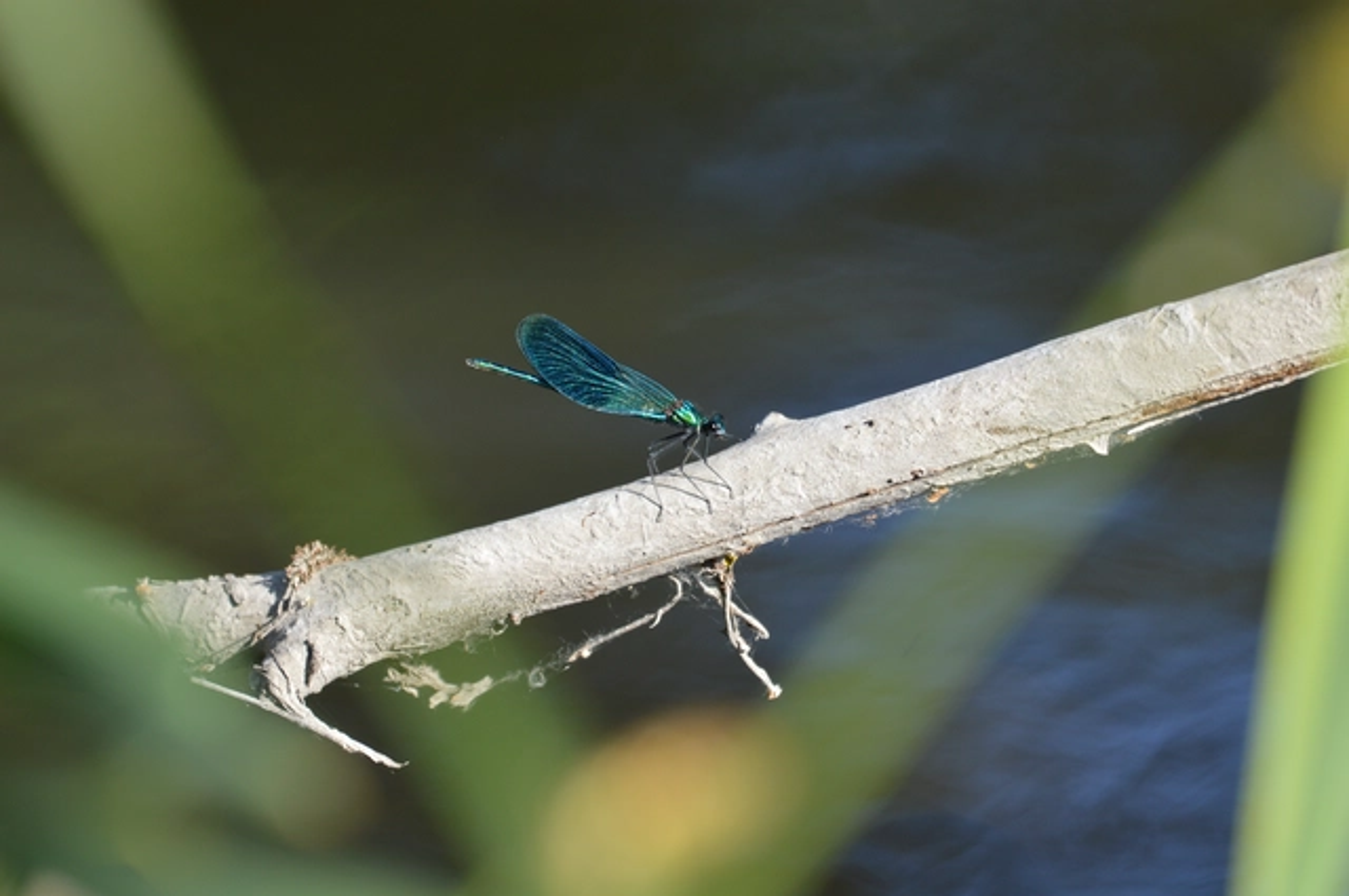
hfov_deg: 2.8
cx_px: 674
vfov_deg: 1.8
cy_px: 448
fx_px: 28068
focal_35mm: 750
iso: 320
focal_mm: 500
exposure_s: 1/500
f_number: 5.6
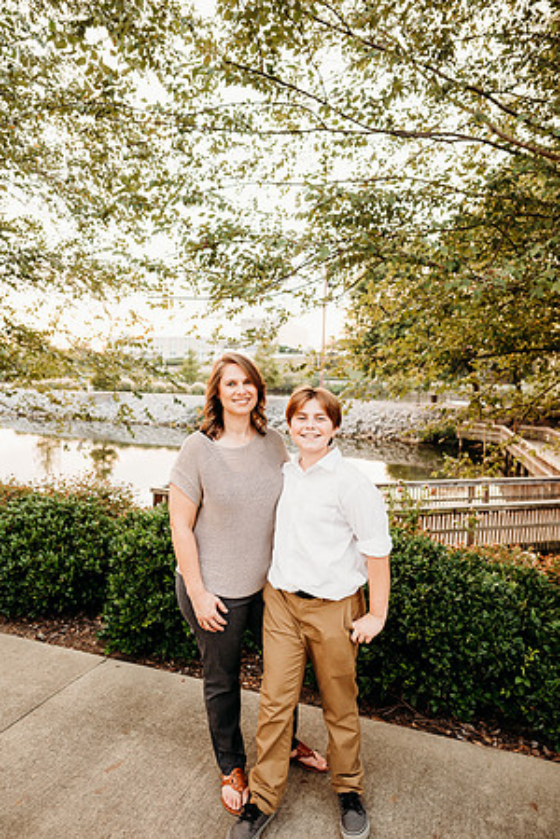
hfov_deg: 53.1
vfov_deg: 73.7
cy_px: 420
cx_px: 280
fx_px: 560
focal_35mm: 24
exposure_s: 1/200
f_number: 3.2
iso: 500
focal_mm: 24
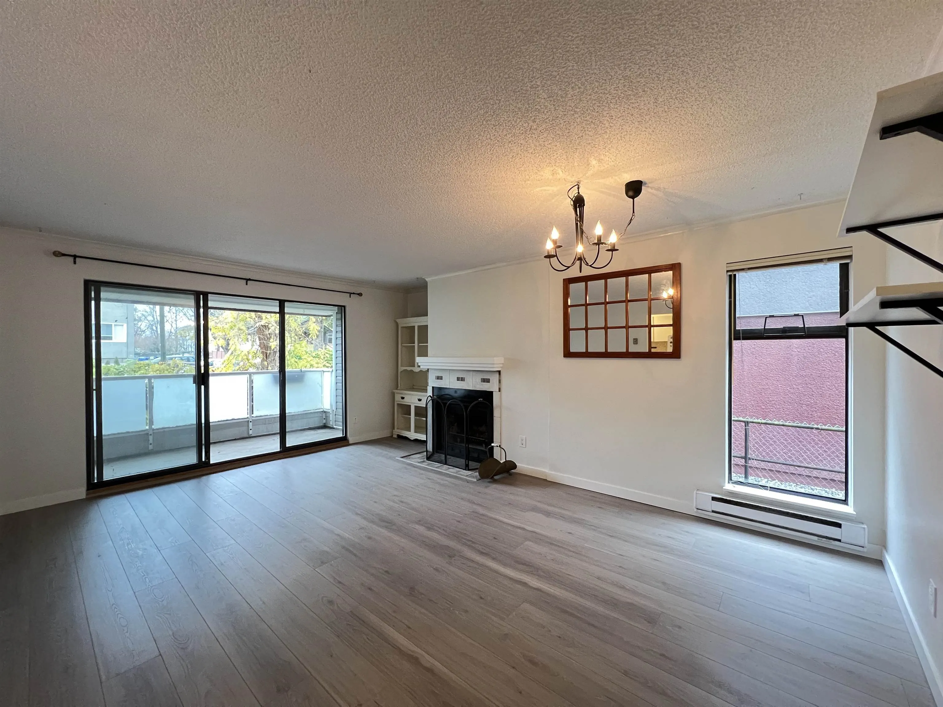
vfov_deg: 89.9
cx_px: 472
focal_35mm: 13
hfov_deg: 106.2
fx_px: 354
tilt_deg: -0.6
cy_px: 354
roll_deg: +0.2
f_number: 1.8
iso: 500
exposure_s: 1/60
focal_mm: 1.57
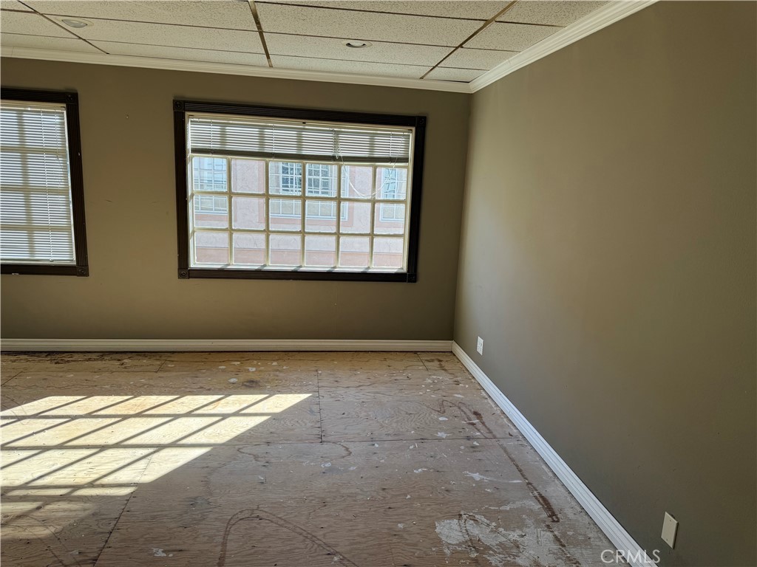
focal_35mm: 24
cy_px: 284
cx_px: 378
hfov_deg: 71.6
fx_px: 525
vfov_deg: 56.8
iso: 80
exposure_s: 1/478
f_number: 1.78
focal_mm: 6.76
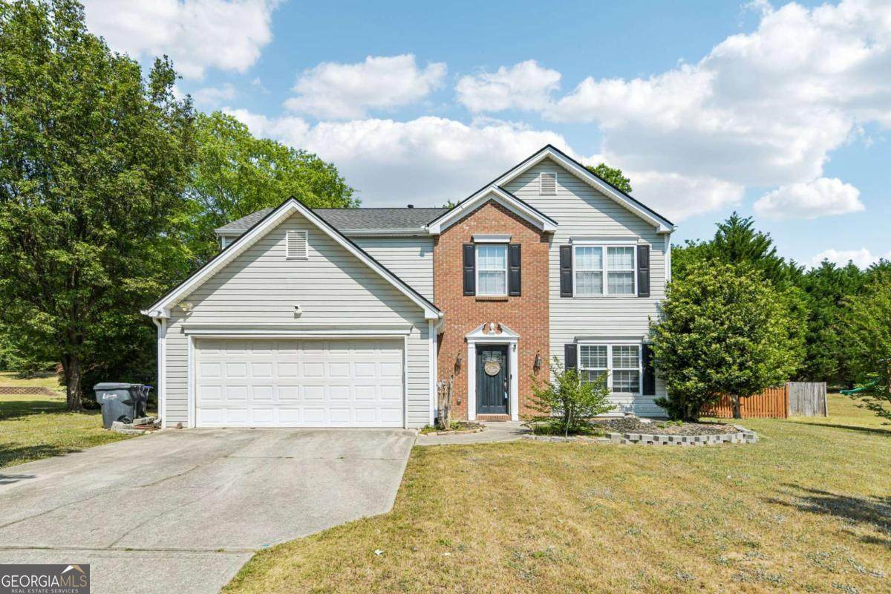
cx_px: 446
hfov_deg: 86.9
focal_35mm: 19
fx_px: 470
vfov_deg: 64.6
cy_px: 297
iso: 400
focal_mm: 19
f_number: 8
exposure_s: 1/2000
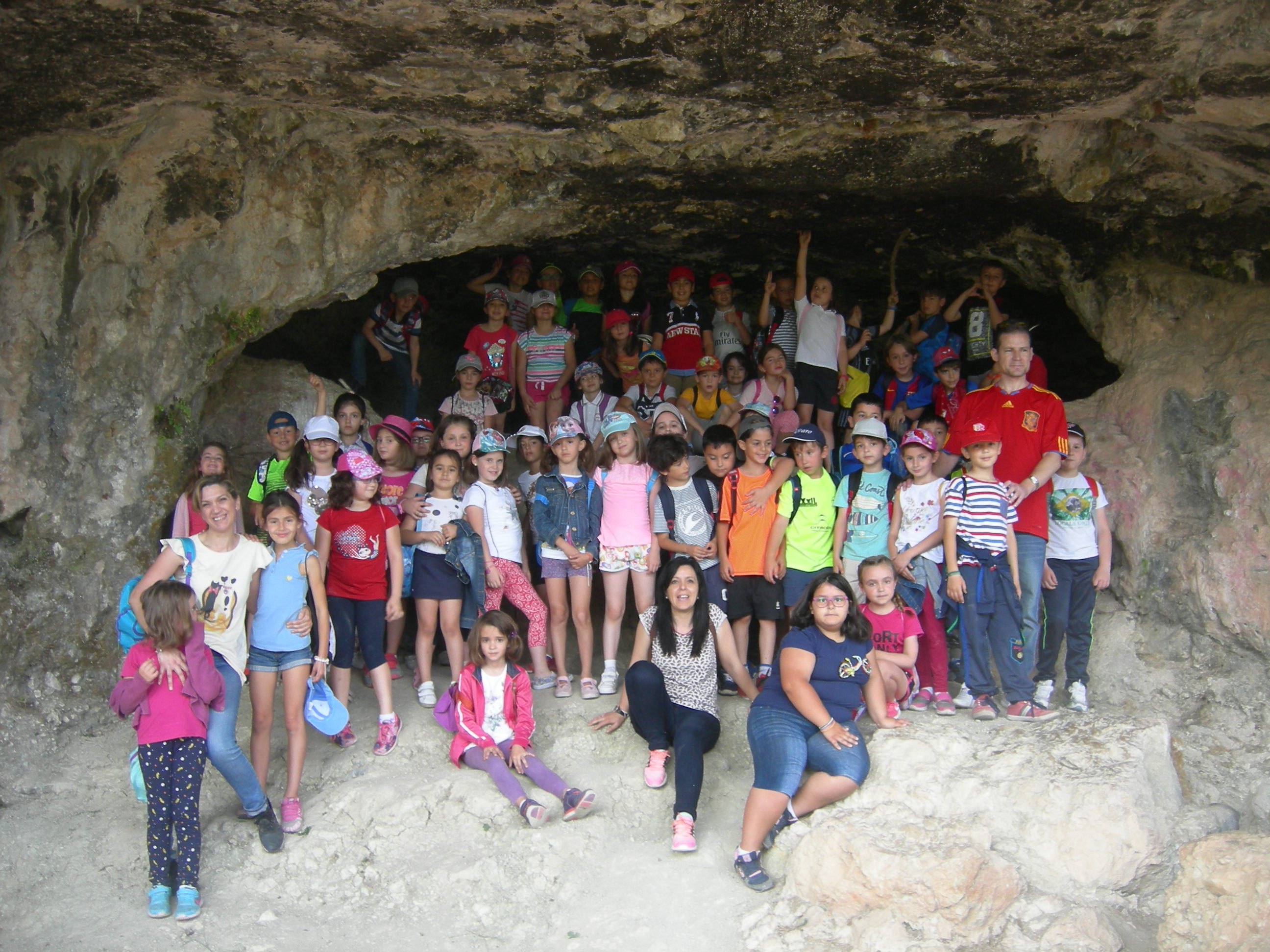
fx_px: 1321
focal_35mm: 36
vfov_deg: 39.7
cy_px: 476
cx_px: 635
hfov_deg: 51.4
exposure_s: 1/56.7
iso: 64
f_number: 2.7
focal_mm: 7.5
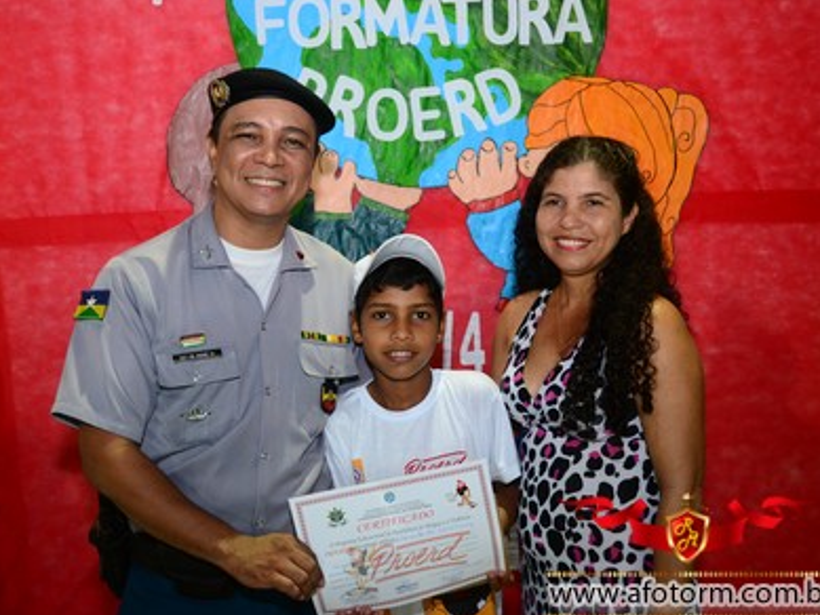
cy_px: 314
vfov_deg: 36.0
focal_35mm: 40
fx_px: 948
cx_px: 371
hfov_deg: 46.7
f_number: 4
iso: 1600
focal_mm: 24
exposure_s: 1/80
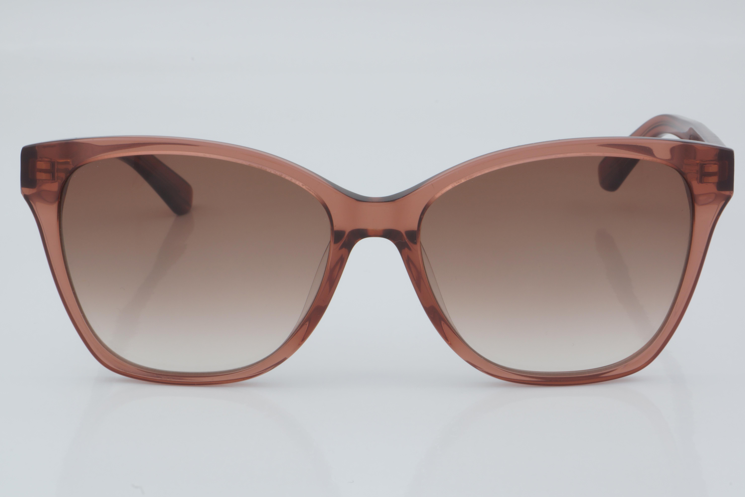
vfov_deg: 16.6
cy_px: 248
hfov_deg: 24.6
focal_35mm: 82
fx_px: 1707
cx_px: 372
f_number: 32
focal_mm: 55
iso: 100
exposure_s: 1/4
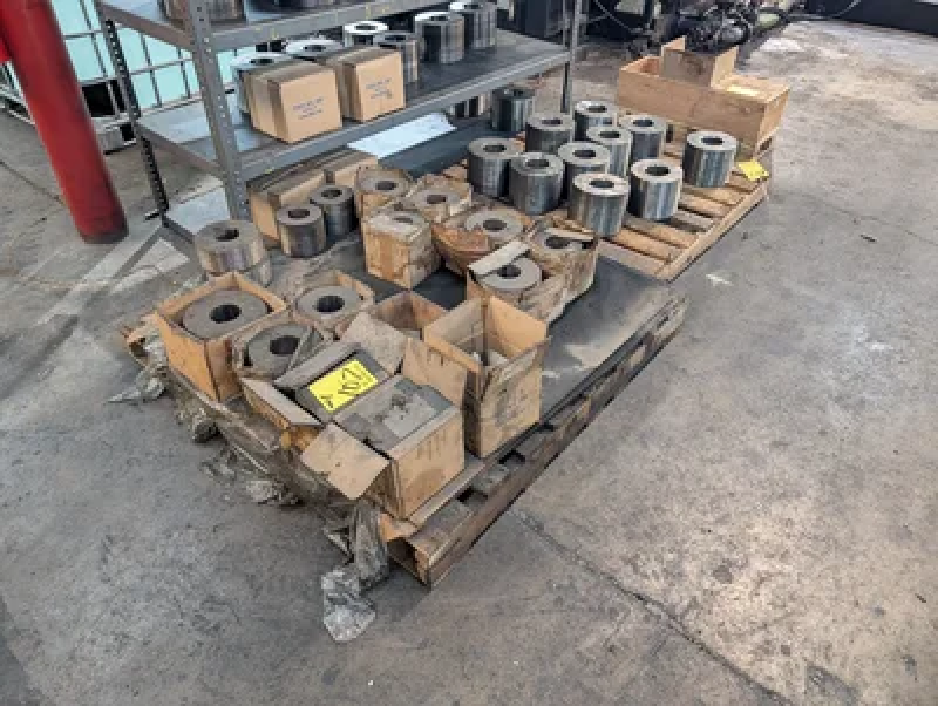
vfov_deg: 56.9
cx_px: 469
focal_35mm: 24
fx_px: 651
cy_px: 353
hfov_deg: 71.5
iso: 868
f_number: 1.68
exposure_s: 1/58.1
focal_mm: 6.9
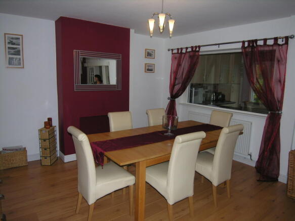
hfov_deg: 71.6
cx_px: 148
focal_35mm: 24
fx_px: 204
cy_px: 110
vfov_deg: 56.8
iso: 50
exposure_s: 1/60.1
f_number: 2.6
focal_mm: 6.1
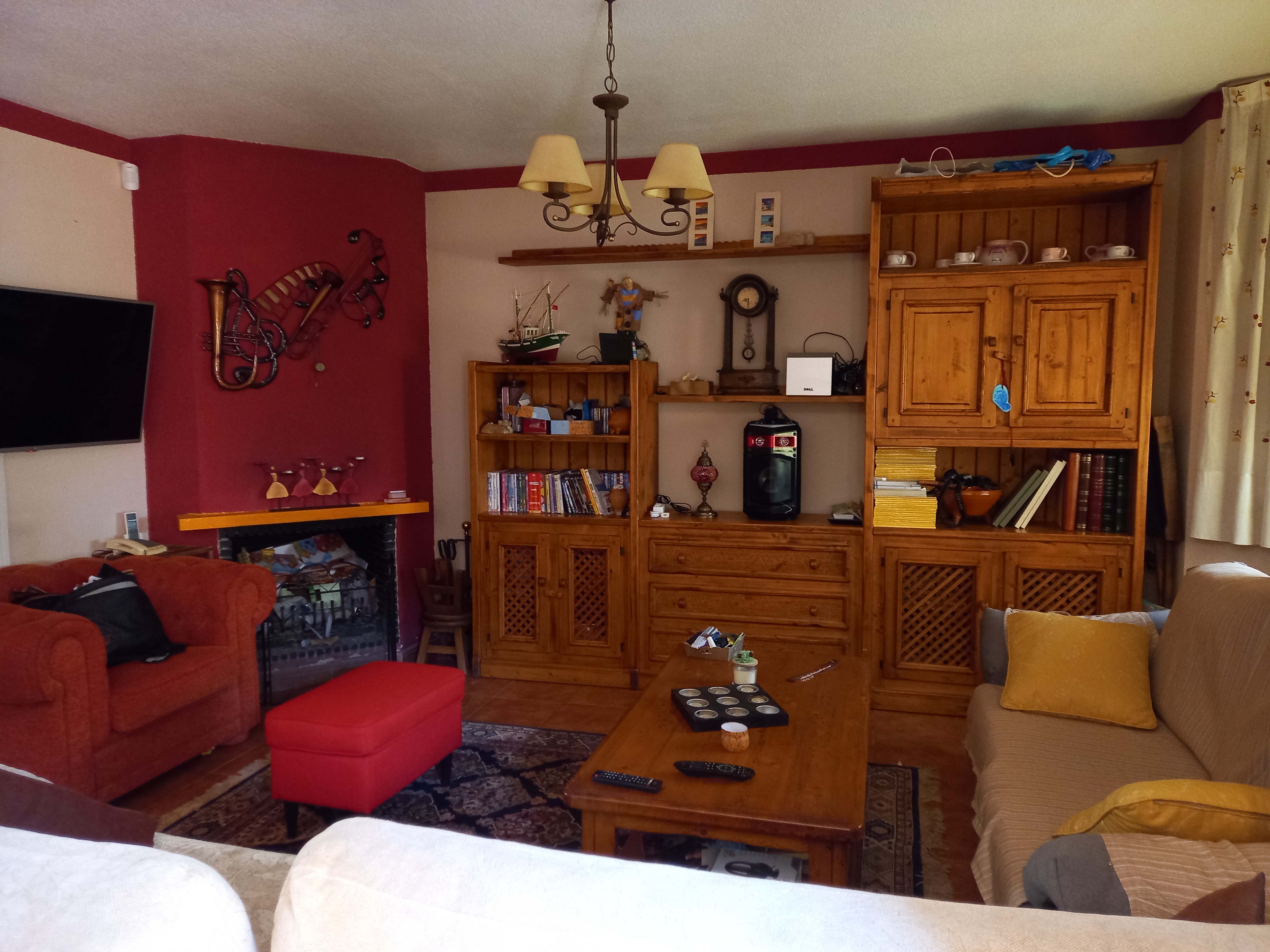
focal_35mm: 25
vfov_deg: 54.9
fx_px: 917
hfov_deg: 69.4
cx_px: 635
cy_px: 476
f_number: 2
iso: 800
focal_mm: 4.6
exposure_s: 1/16.7
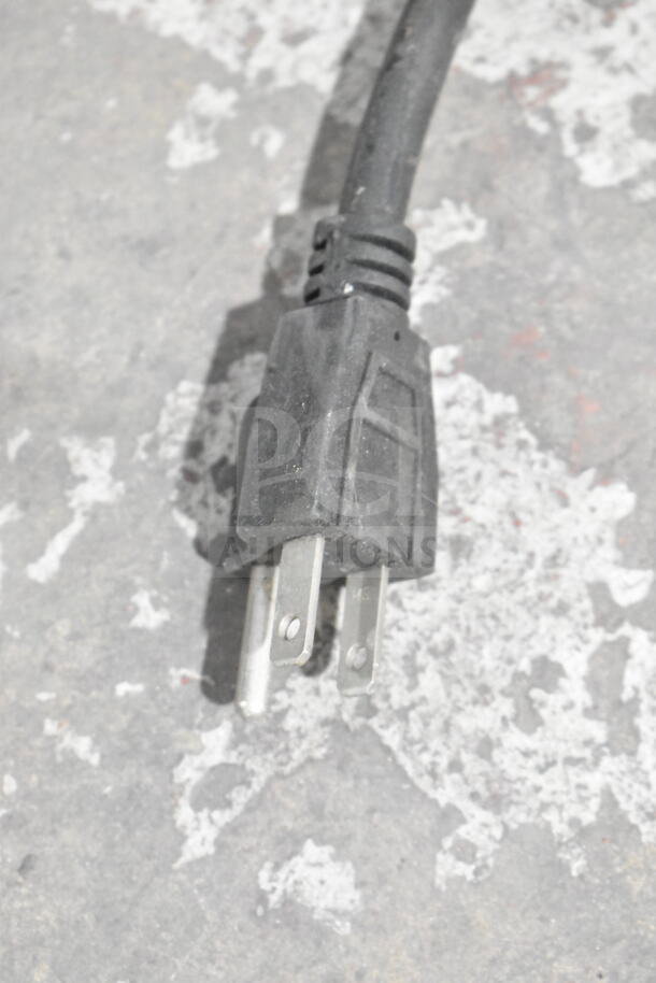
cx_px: 328
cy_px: 492
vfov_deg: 24.6
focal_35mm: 82
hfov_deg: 16.6
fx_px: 2253
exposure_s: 1/100
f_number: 5.6
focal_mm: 55
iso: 10000
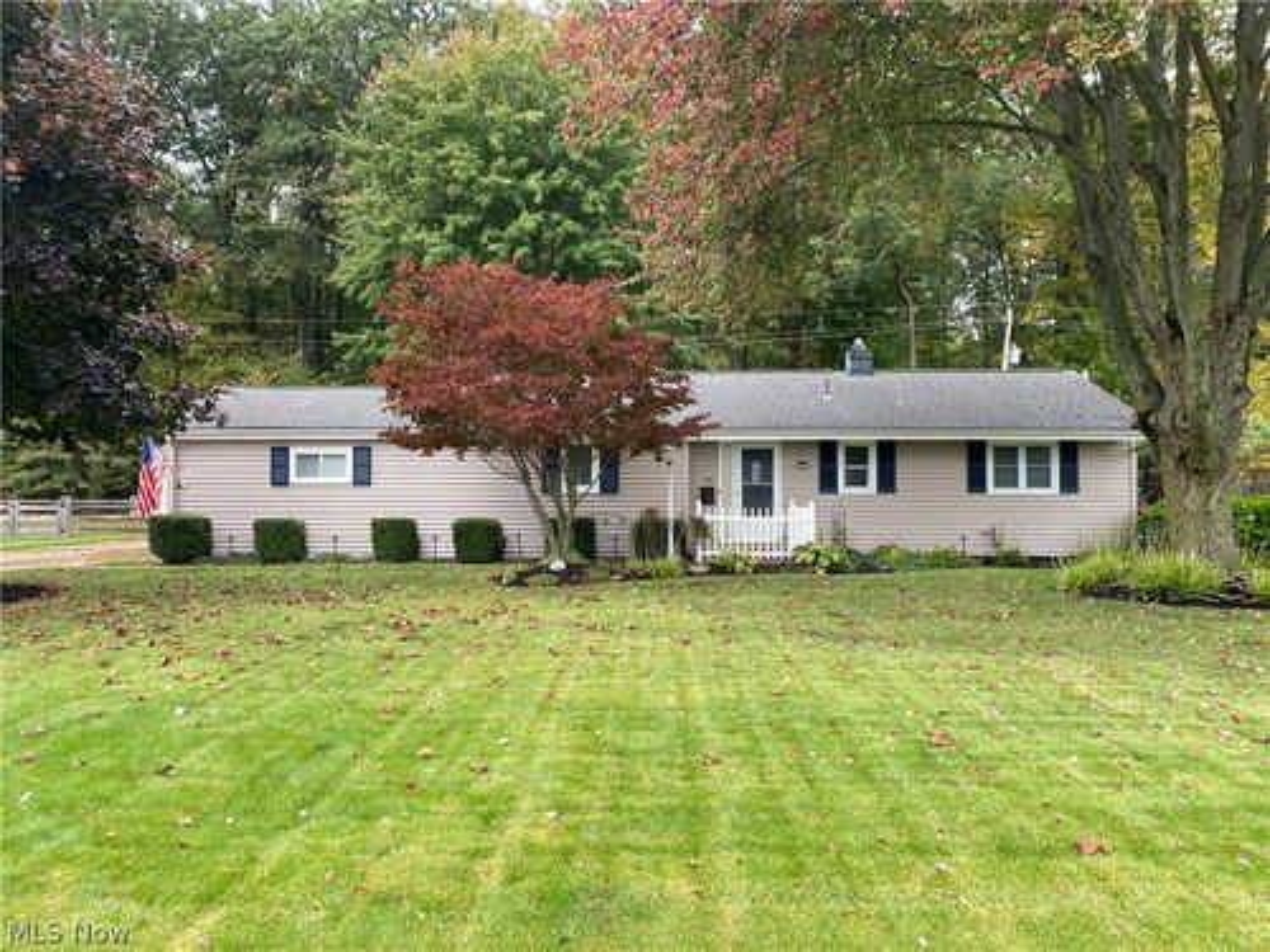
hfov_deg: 67.3
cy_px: 476
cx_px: 635
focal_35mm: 26
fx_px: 954
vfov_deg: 53.1
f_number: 1.8
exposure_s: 1/121
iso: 50
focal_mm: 4.25
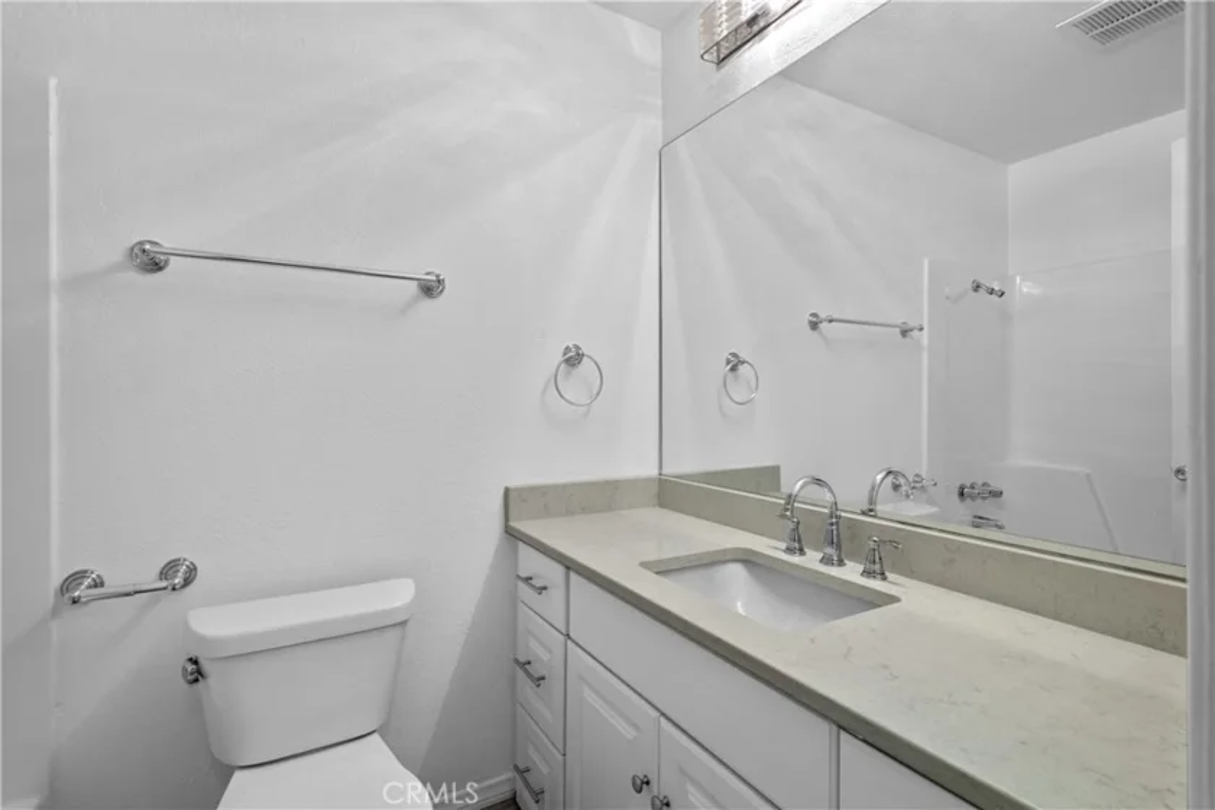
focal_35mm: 16
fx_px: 540
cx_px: 608
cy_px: 405
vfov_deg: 73.7
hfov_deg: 96.7
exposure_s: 1/6
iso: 640
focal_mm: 16
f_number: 8
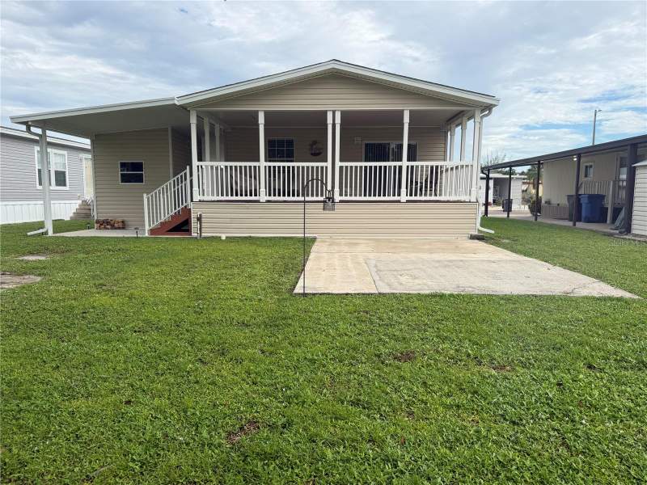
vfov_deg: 56.8
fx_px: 449
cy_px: 242
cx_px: 324
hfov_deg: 71.6
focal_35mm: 24
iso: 80
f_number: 1.78
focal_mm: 6.76
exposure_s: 1/2370
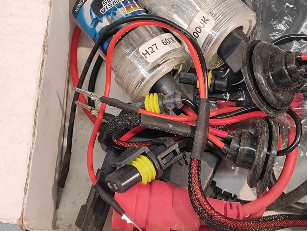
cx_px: 189
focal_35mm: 45
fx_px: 399
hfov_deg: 41.8
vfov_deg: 31.5
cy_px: 51
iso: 159
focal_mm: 4.74
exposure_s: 1/33
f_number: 1.79
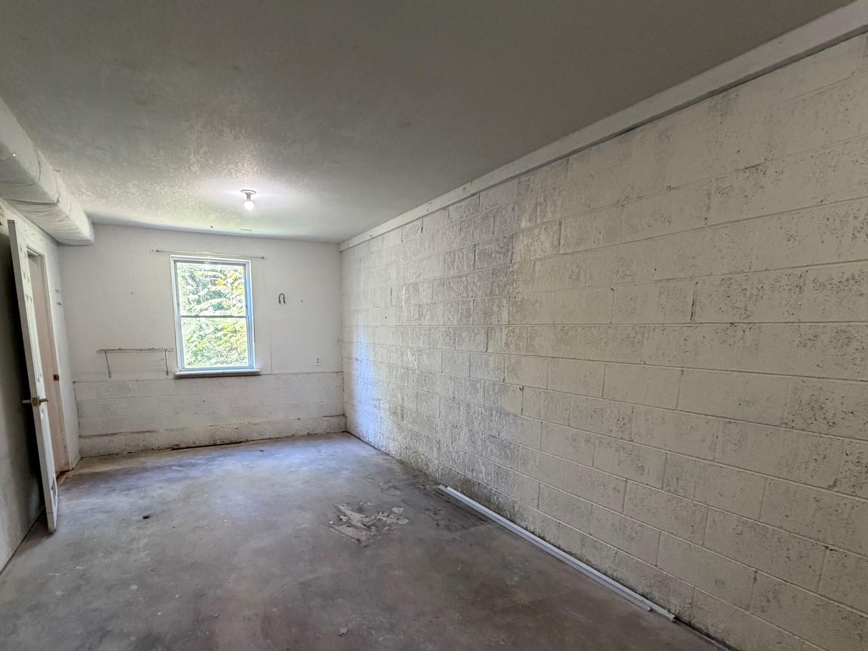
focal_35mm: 18
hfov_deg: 87.3
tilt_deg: -12.8
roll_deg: +0.4
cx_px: 380
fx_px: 451
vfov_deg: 70.3
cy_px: 411
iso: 320
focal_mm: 2.22
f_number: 2.2
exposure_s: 1/60
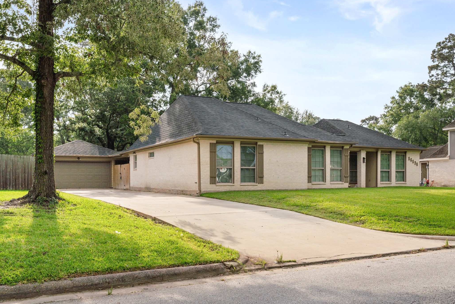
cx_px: 223
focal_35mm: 34
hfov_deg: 55.8
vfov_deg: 38.9
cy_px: 148
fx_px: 430
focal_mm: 32
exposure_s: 1/800
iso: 200
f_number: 11
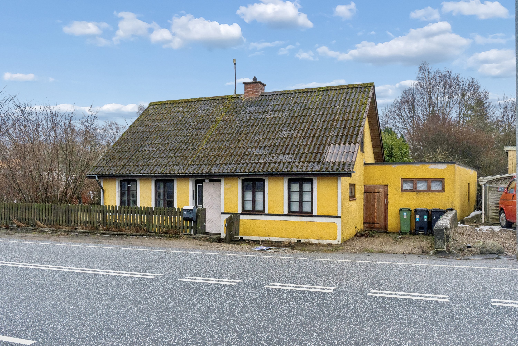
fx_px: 421
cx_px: 259
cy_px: 173
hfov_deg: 63.2
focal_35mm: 29
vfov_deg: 44.6
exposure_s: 1/250
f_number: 8
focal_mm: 19.5
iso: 500
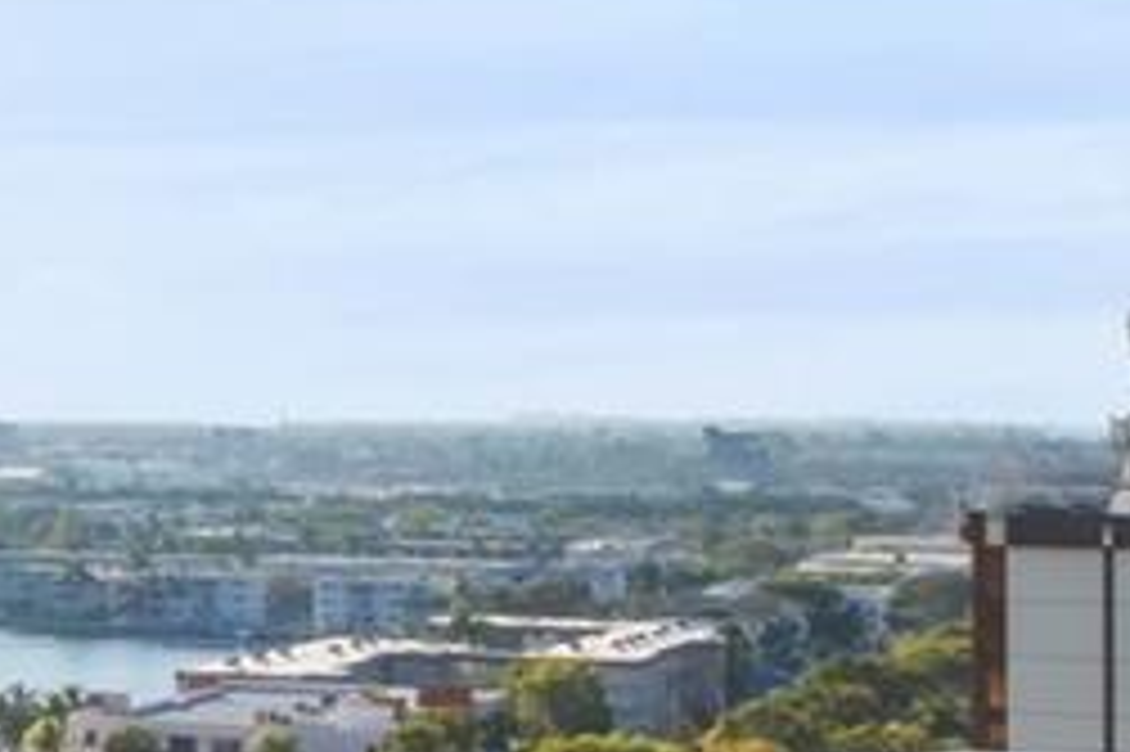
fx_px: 3299
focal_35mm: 105
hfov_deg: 17.1
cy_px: 459
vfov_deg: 13.0
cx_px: -666
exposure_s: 1/50
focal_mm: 16.5
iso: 250
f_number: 16
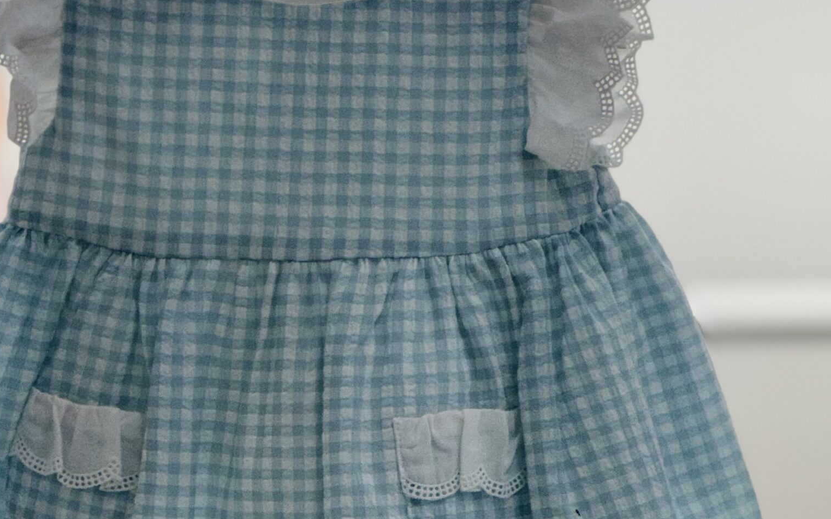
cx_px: 307
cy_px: 335
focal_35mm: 214
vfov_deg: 6.1
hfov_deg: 9.8
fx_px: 4846
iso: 100
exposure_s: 1/100
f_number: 2.8
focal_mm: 15.66
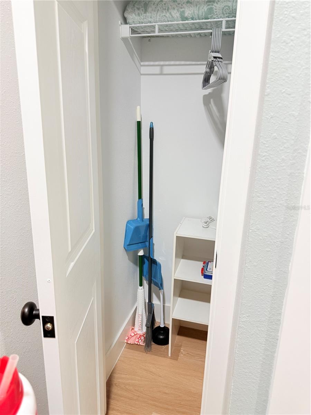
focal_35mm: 24
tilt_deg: -15.4
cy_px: 208
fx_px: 287
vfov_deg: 71.6
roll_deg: -2.0
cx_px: 156
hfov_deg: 56.8
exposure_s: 1/60
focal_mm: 6.76
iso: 200
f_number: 1.78
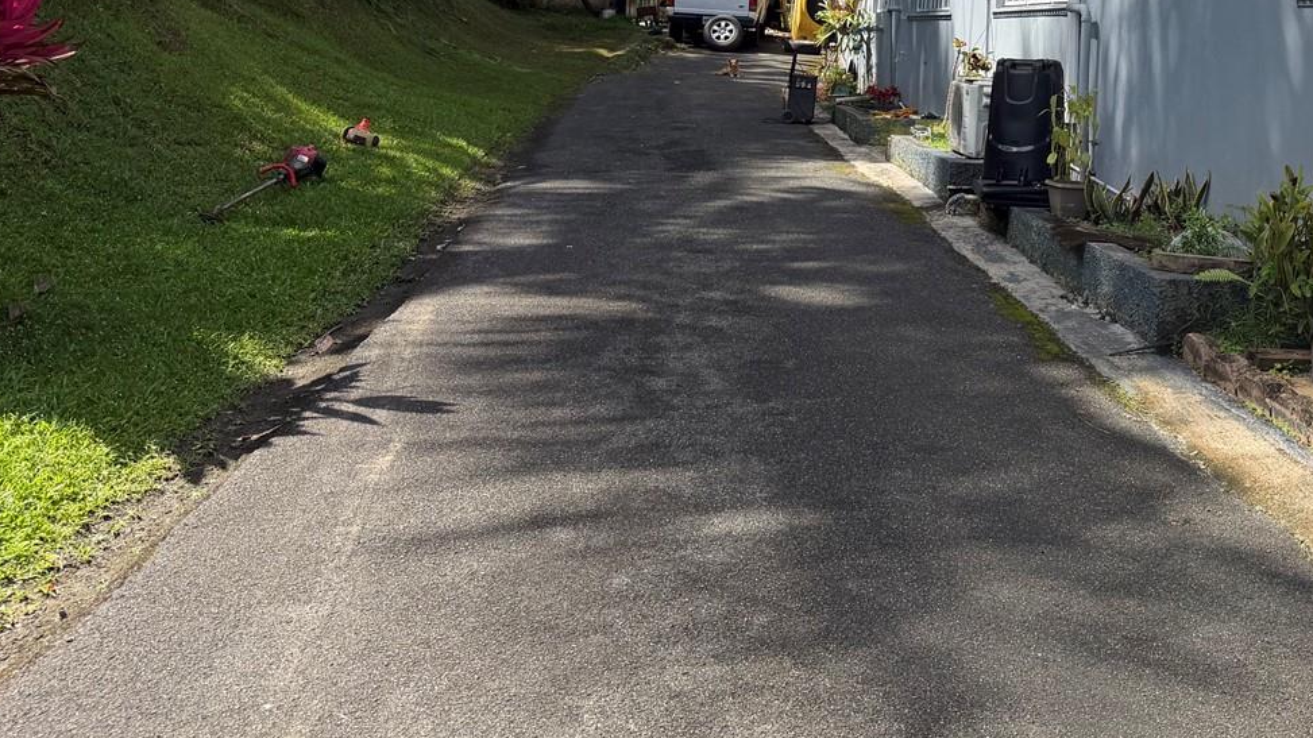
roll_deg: -2.3
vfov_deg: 26.4
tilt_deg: +1.4
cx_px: 1039
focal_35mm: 43
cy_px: 19
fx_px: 1497
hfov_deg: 45.1
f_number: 1.78
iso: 80
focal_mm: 6.76
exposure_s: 1/2907
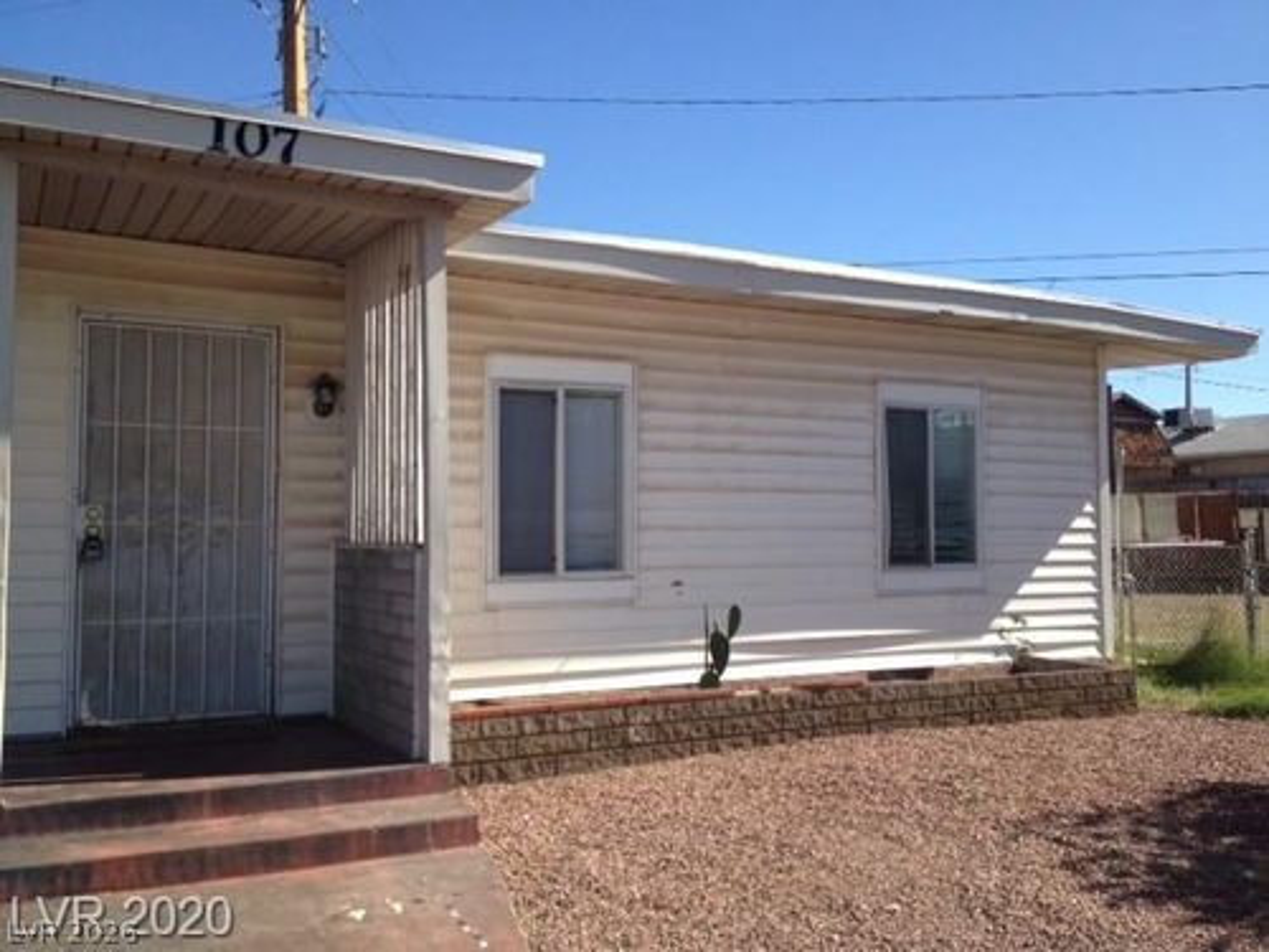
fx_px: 1283
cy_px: 476
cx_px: 634
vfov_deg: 40.7
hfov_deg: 52.6
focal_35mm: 35
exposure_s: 1/1227
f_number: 2.4
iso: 50
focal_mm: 4.28
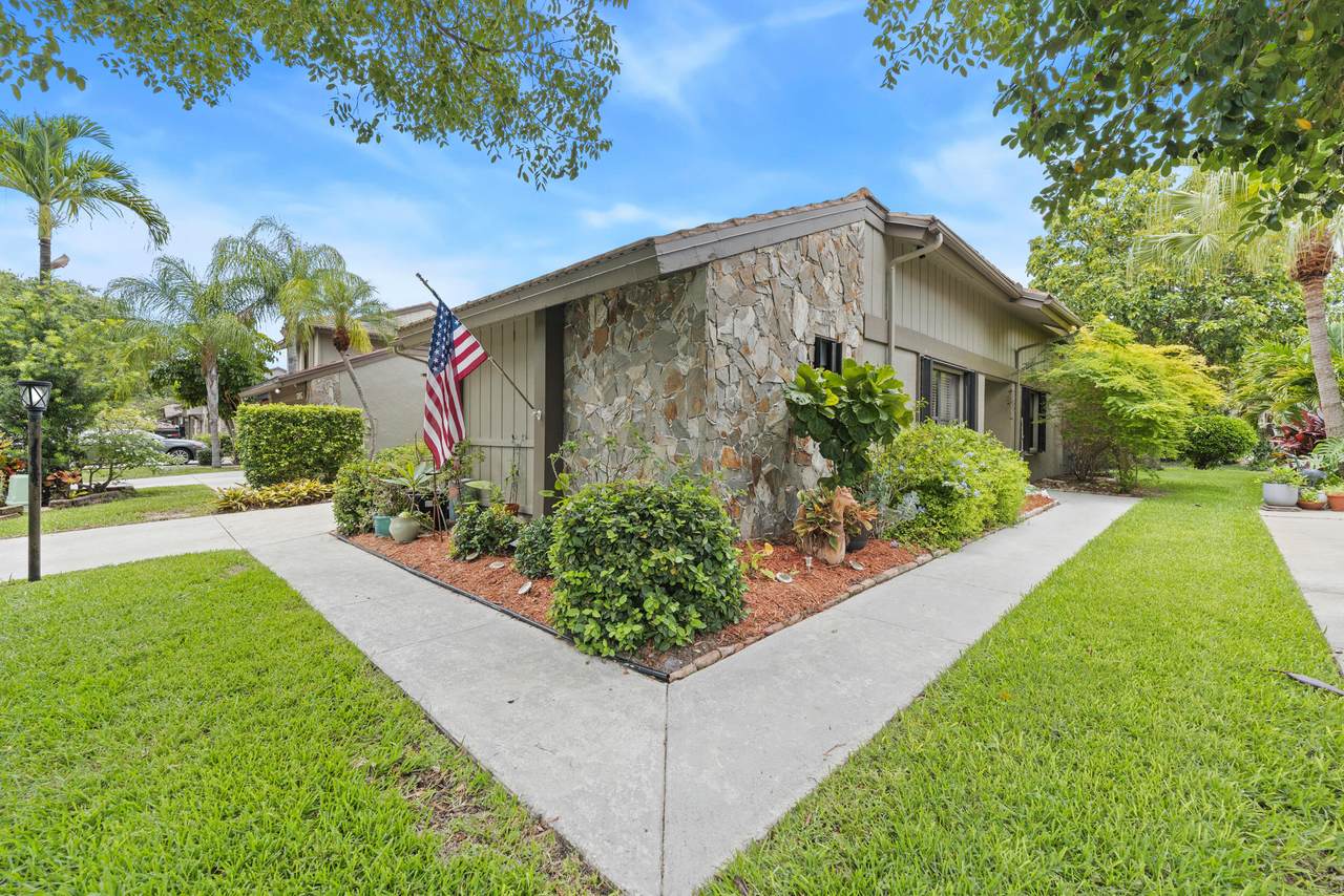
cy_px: 448
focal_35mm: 14
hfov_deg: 104.2
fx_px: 523
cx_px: 672
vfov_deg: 81.2
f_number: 9
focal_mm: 14
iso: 250
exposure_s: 1/80
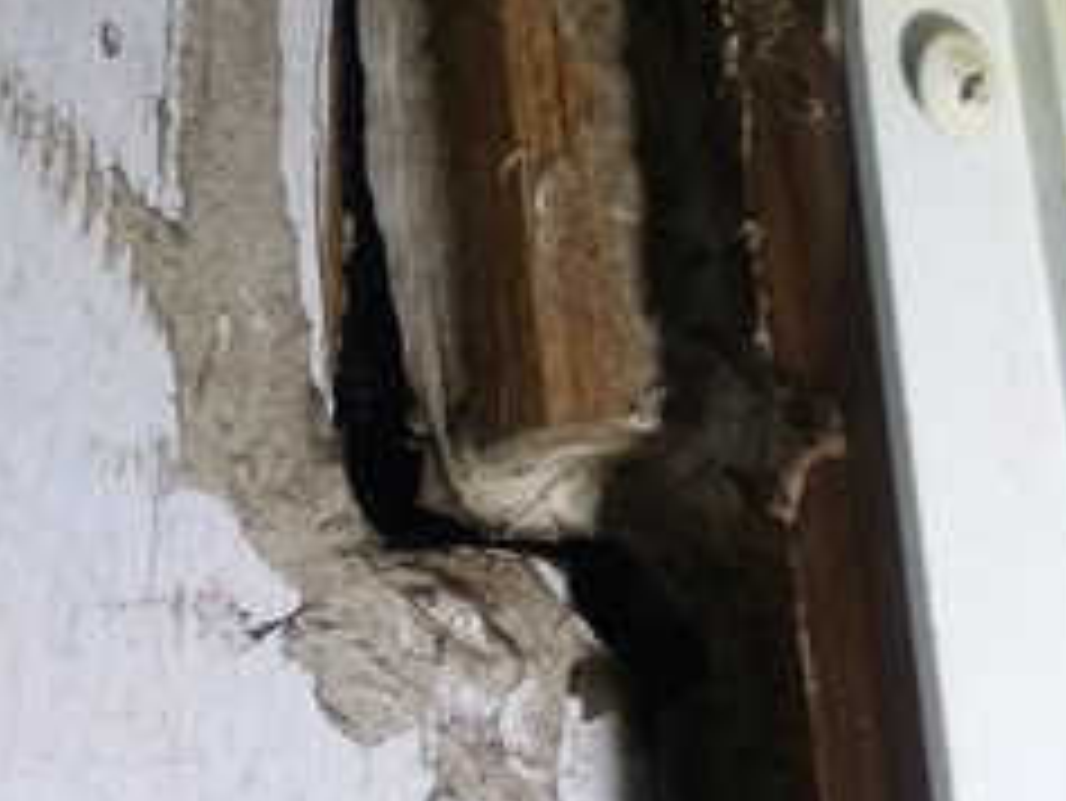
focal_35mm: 49
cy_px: 198
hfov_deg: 37.8
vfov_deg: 29.2
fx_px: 1510
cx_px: 810
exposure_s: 1/233
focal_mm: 2.47
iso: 40
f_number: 1.9
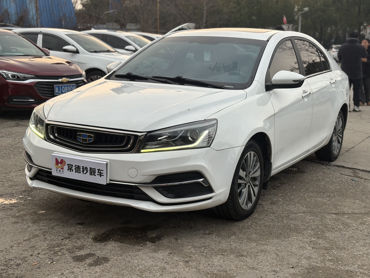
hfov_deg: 36.8
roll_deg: -1.7
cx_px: 185
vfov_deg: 28.0
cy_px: 139
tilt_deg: -10.6
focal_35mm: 52
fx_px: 556
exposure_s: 1/243
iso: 40
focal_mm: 5.96
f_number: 1.6
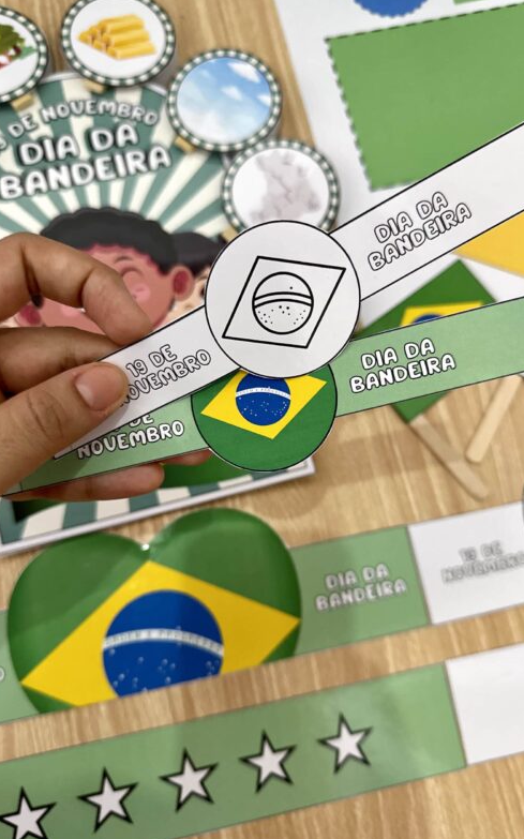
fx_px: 594
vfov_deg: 70.4
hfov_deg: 47.6
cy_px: 425
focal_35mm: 26
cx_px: 265
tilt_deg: -78.8
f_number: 1.78
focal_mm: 6.86
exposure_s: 1/60
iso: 640
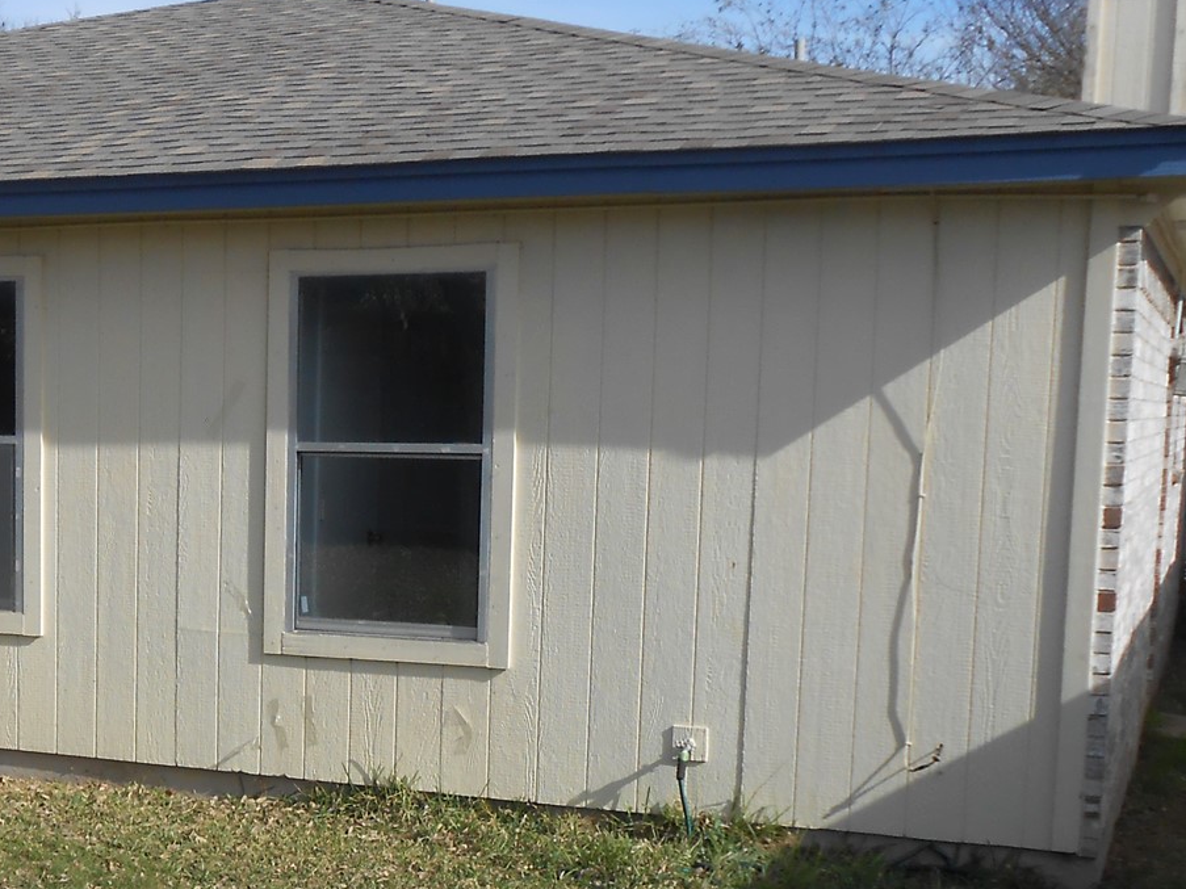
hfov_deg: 31.2
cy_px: 658
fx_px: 2021
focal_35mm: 59
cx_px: 117
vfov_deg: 24.6
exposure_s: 1/800
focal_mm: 4.6
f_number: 3.5
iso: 80
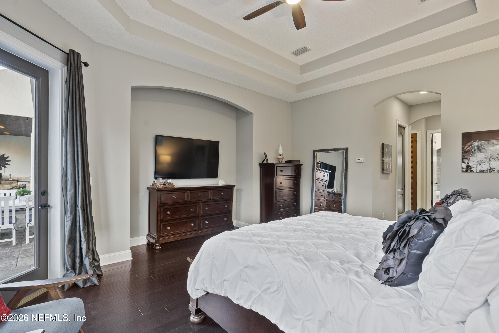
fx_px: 222
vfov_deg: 73.8
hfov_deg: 96.7
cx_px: 250
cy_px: 166
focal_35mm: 16
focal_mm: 16
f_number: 8
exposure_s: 2.5
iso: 160
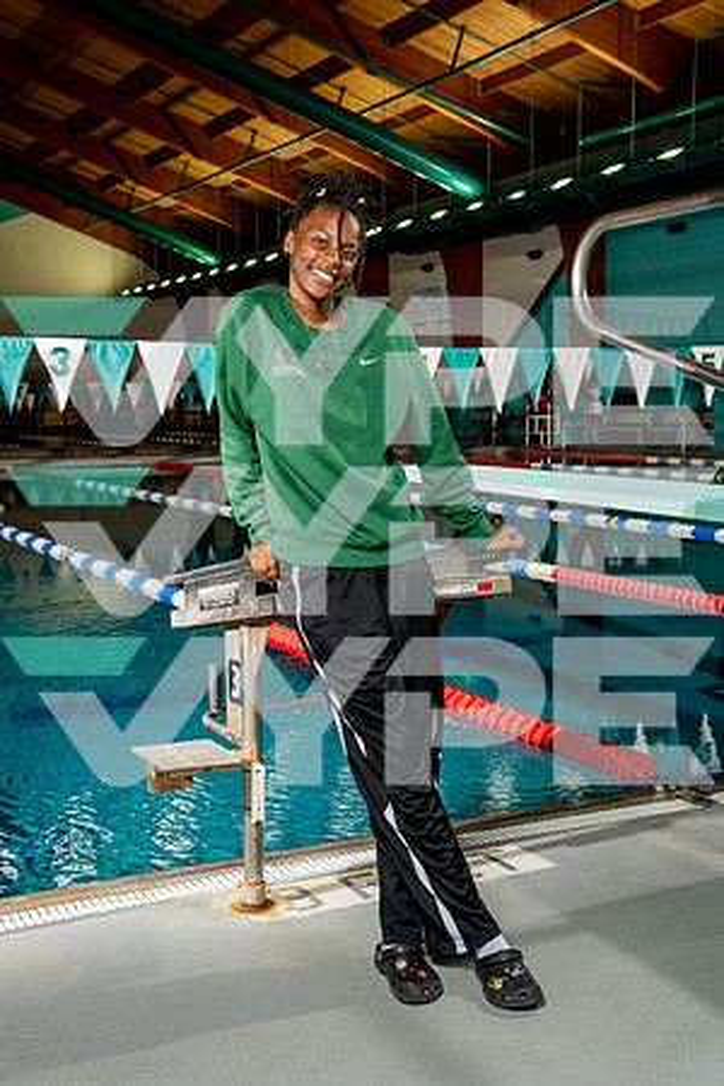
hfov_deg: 29.2
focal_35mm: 46
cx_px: 362
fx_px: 1388
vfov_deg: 42.7
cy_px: 543
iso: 640
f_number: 6.3
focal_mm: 46
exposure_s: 1/250
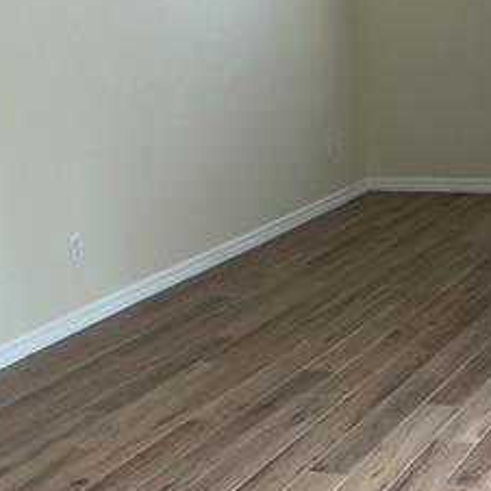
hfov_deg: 21.6
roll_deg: +2.8
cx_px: 467
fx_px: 1252
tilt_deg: -18.2
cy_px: 372
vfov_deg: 22.0
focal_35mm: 78
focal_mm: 4.2
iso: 50
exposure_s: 1/120
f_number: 1.6
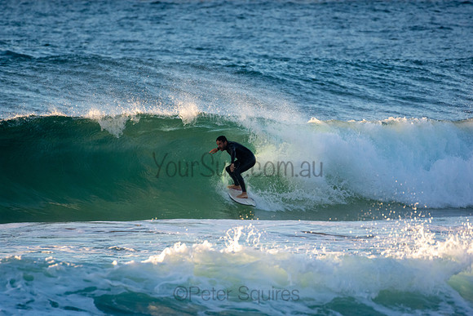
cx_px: 236
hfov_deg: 2.7
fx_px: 9856
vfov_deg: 1.8
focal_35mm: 750
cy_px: 158
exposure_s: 1/1000
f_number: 5.6
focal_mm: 500
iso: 720
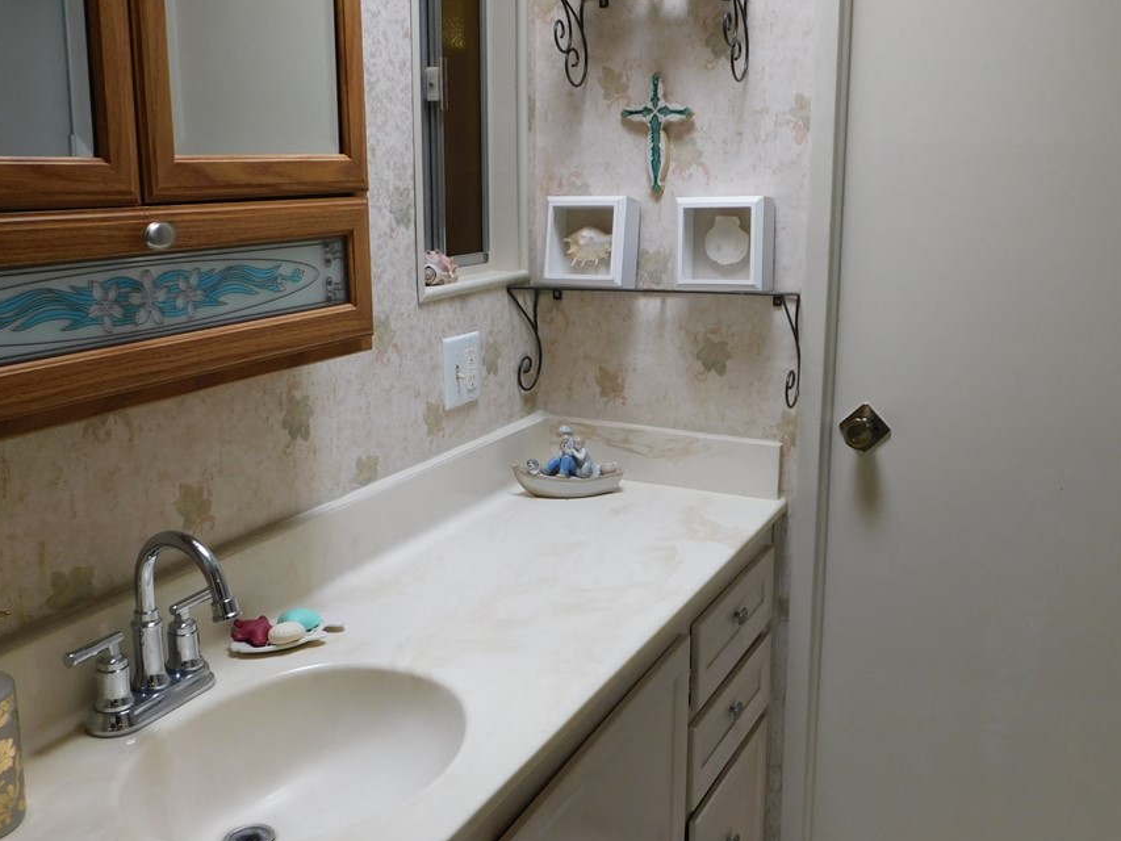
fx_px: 1166
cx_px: 602
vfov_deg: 39.7
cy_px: 417
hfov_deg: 51.3
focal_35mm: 36
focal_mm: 5.3
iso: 125
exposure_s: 1/30
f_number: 3.2
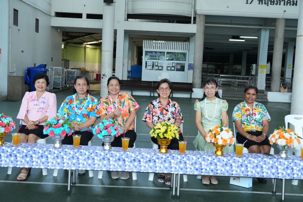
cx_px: 152
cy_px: 101
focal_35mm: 46
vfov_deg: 29.0
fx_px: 391
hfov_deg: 42.3
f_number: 5.6
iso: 1000
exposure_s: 1/200
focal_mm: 31
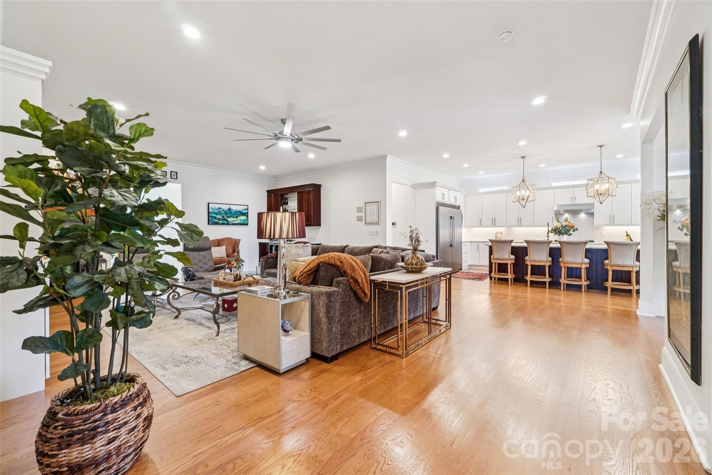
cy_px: 238
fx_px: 297
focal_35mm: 15
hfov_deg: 100.4
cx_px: 356
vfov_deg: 77.3
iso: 400
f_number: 8
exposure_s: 1/6
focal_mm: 10
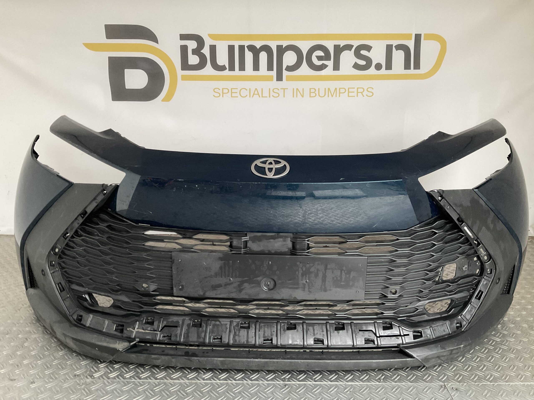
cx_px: 267
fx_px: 447
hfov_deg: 61.7
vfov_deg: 48.2
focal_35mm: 29
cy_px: 200
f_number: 1.8
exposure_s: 1/50
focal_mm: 3
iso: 250
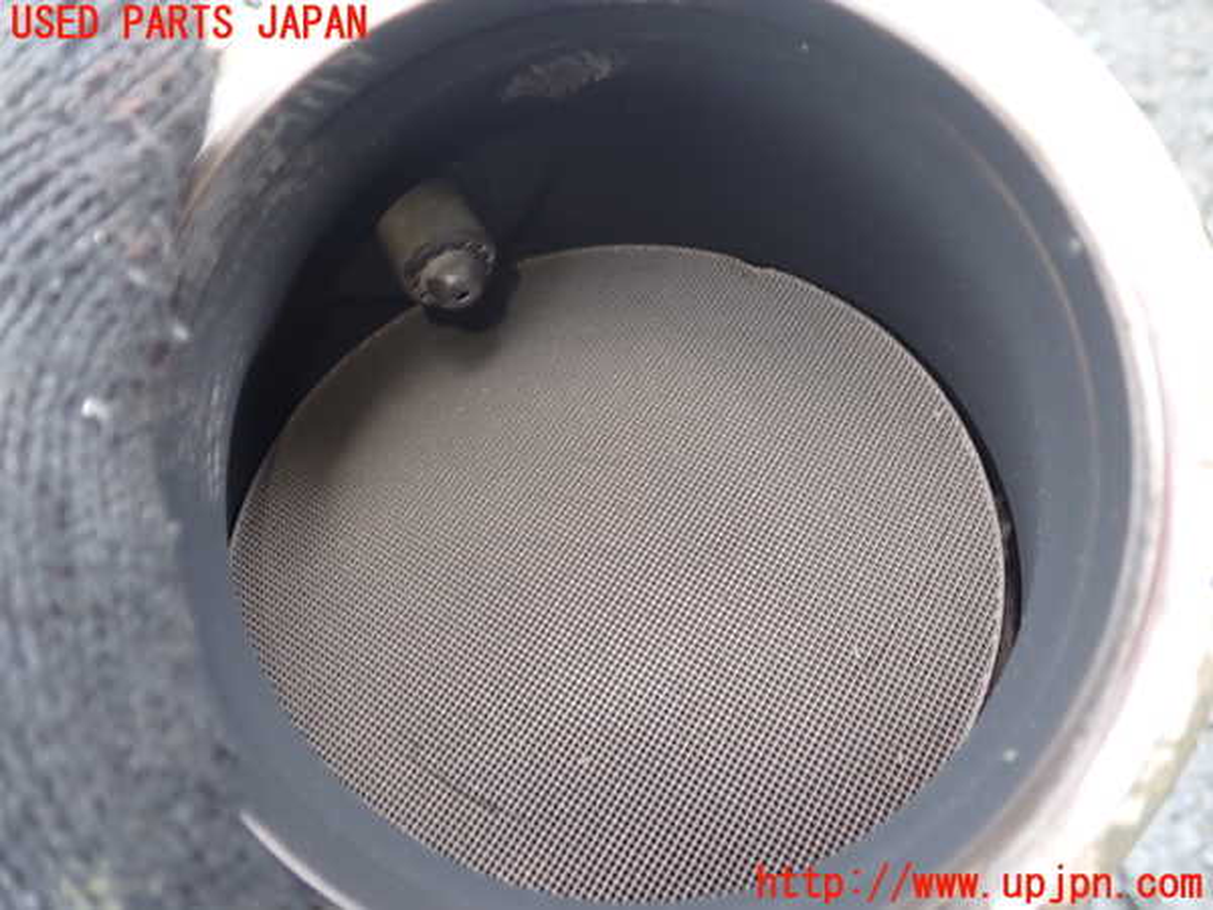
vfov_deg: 46.8
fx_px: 1051
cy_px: 455
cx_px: 606
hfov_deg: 60.0
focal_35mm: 30
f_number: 2.3
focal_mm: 5.4
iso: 125
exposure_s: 1/60
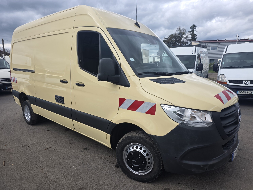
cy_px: 95
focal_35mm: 23
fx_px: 168
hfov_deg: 73.9
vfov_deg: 58.9
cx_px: 126
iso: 80
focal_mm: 6.25
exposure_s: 1/1517
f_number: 1.7
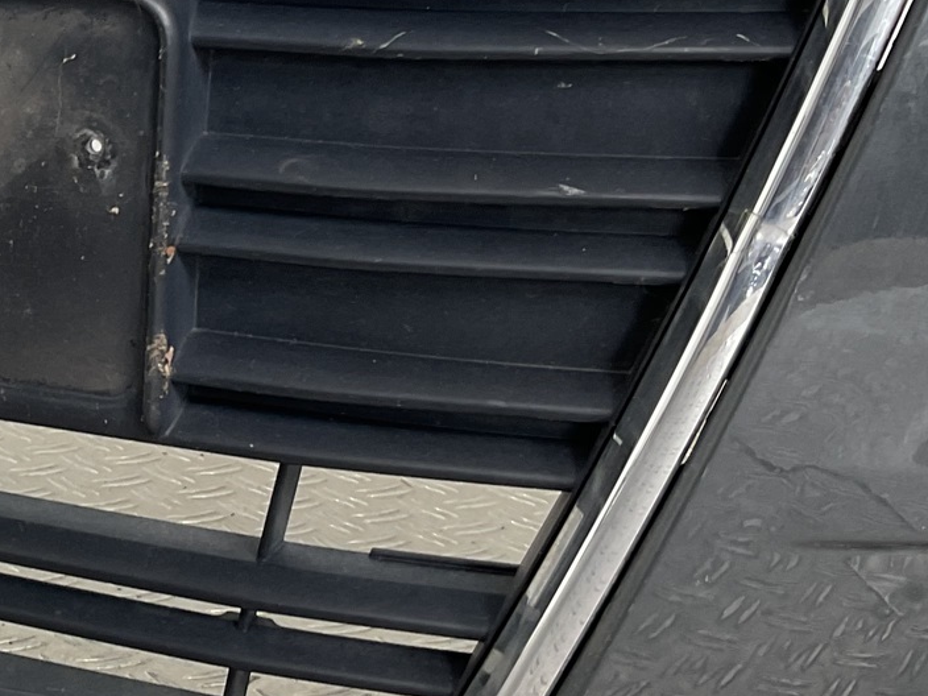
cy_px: 166
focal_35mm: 83
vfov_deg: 17.7
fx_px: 2225
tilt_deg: -10.6
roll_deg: -3.2
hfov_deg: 21.5
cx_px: -243
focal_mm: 3
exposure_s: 1/100
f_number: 1.8
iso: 20
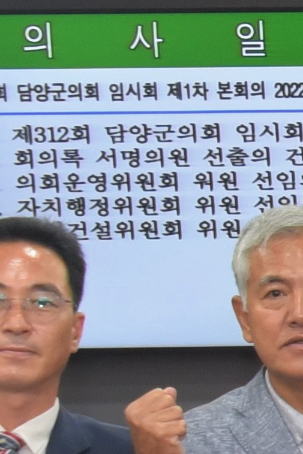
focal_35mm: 254
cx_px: 1472
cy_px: 462
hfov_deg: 4.6
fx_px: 3208
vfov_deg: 8.1
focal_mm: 32
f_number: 8
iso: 1600
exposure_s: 1/80
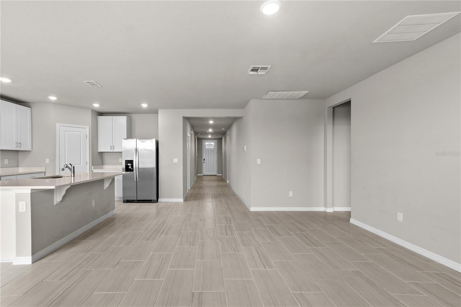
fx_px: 192
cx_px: 230
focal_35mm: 15
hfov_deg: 100.4
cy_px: 154
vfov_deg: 77.3
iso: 900
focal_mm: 10
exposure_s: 1/15
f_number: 7.1
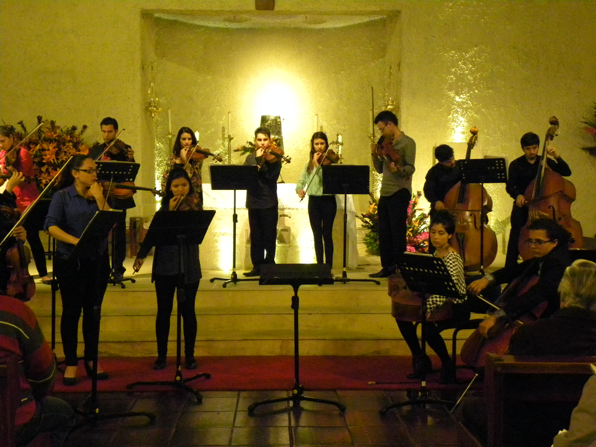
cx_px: 298
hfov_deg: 41.2
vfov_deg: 31.5
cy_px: 224
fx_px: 792
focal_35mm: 46
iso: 800
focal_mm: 8.2
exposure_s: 1/28.3
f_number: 3.2
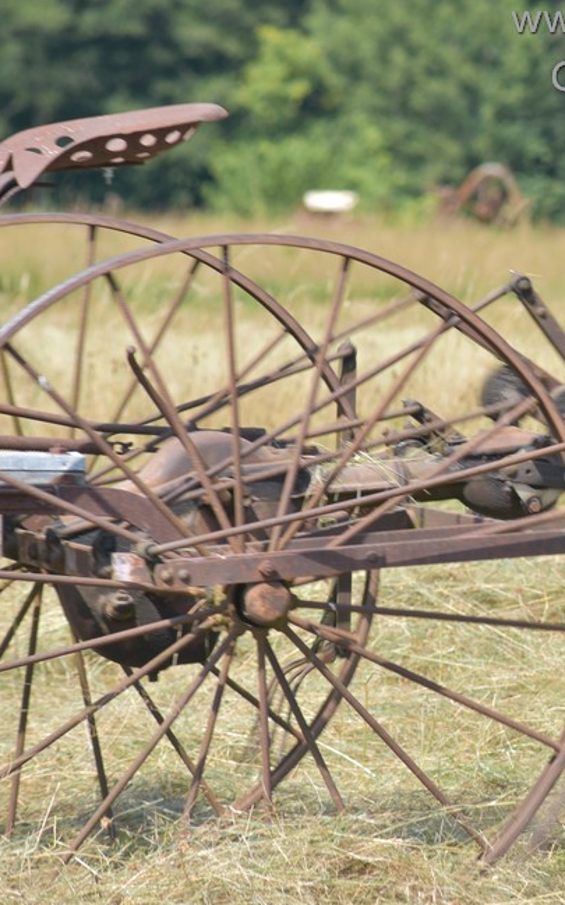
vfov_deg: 5.8
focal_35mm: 362
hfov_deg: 3.6
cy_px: 452
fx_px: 8928
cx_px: 686
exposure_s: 1/200
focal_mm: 150
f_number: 5.6
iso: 100
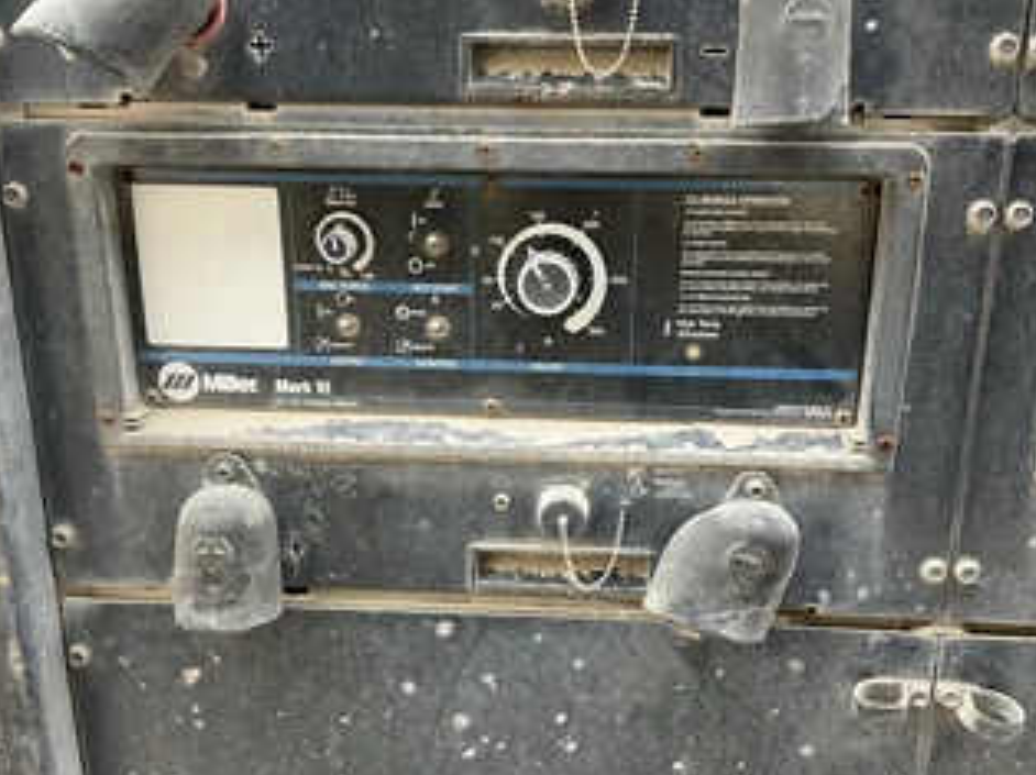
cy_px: 386
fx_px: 1107
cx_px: 541
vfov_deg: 38.6
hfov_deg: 50.2
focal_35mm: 37
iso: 64
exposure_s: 1/70
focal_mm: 3
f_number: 1.8
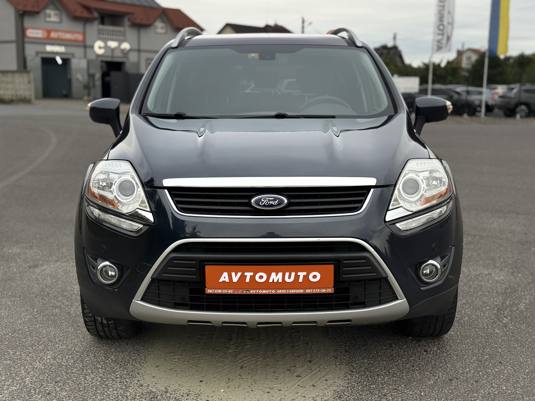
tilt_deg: -8.8
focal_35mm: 48
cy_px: 200
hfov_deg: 39.7
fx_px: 742
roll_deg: -1.1
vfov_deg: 30.3
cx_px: 268
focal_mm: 6.76
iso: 64
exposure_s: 1/1043
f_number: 1.78
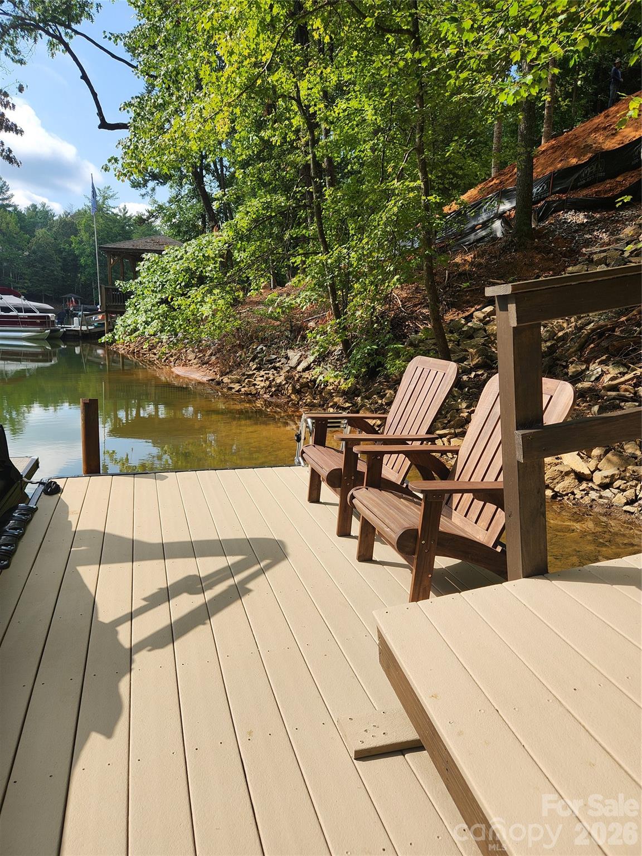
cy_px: 428
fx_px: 569
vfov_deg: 73.9
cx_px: 321
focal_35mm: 23
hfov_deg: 58.9
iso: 20
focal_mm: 5.4
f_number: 1.8
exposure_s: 1/1087
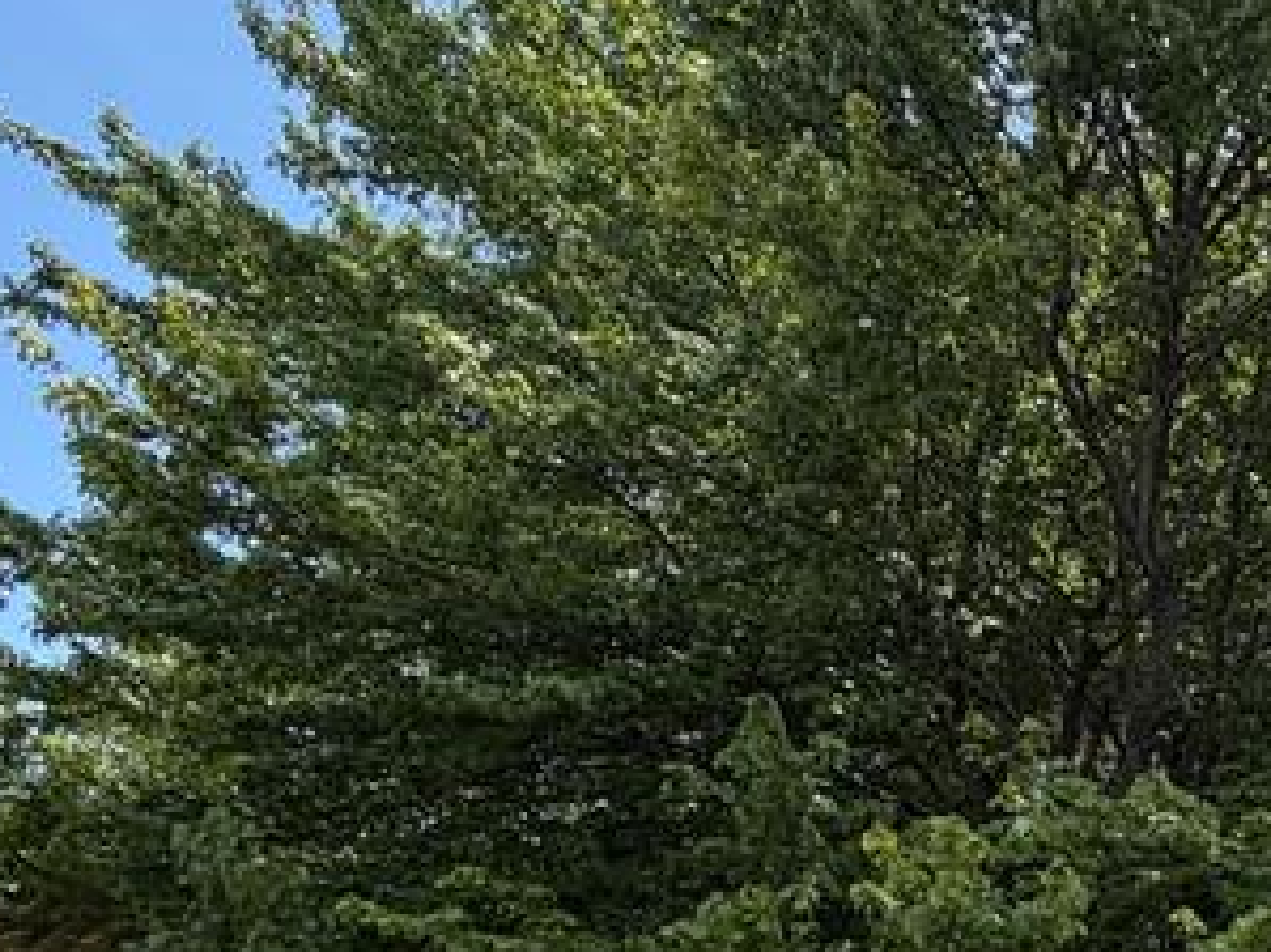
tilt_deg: +2.2
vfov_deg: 26.8
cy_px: 1143
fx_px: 1762
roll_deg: -0.1
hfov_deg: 32.0
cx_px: 1577
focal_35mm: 48
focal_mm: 2.22
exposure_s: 1/518
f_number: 2.2
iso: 40
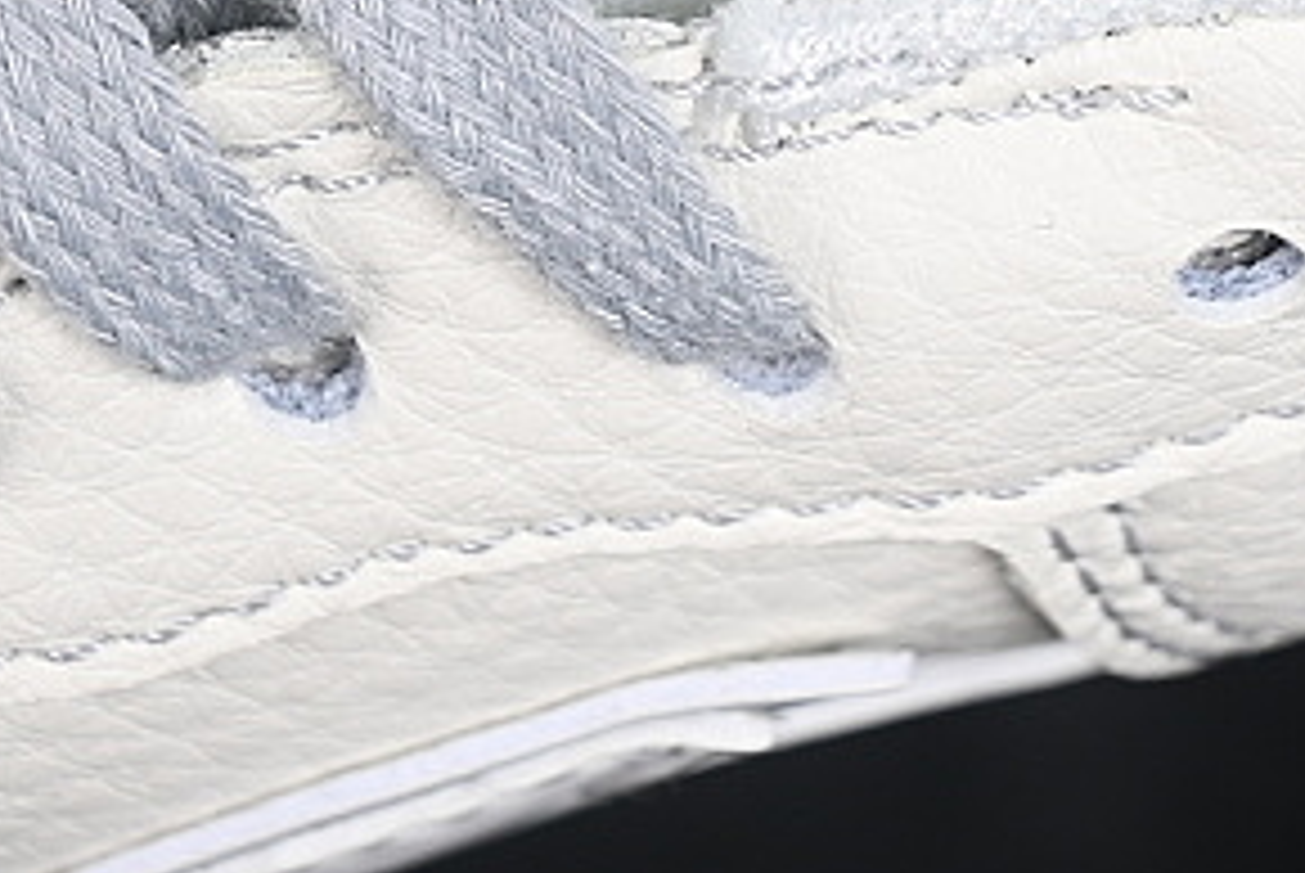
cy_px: -644
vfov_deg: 4.9
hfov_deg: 7.4
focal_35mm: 279
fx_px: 10124
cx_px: 918
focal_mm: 50
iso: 160
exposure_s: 1/80
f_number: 7.1
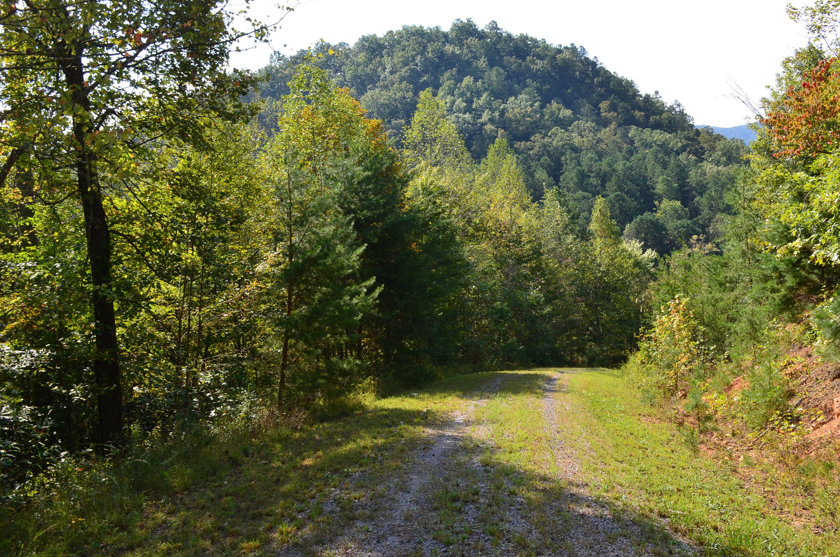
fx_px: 838
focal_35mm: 36
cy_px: 278
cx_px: 420
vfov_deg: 36.7
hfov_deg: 53.2
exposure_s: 1/200
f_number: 10
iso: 400
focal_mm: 24
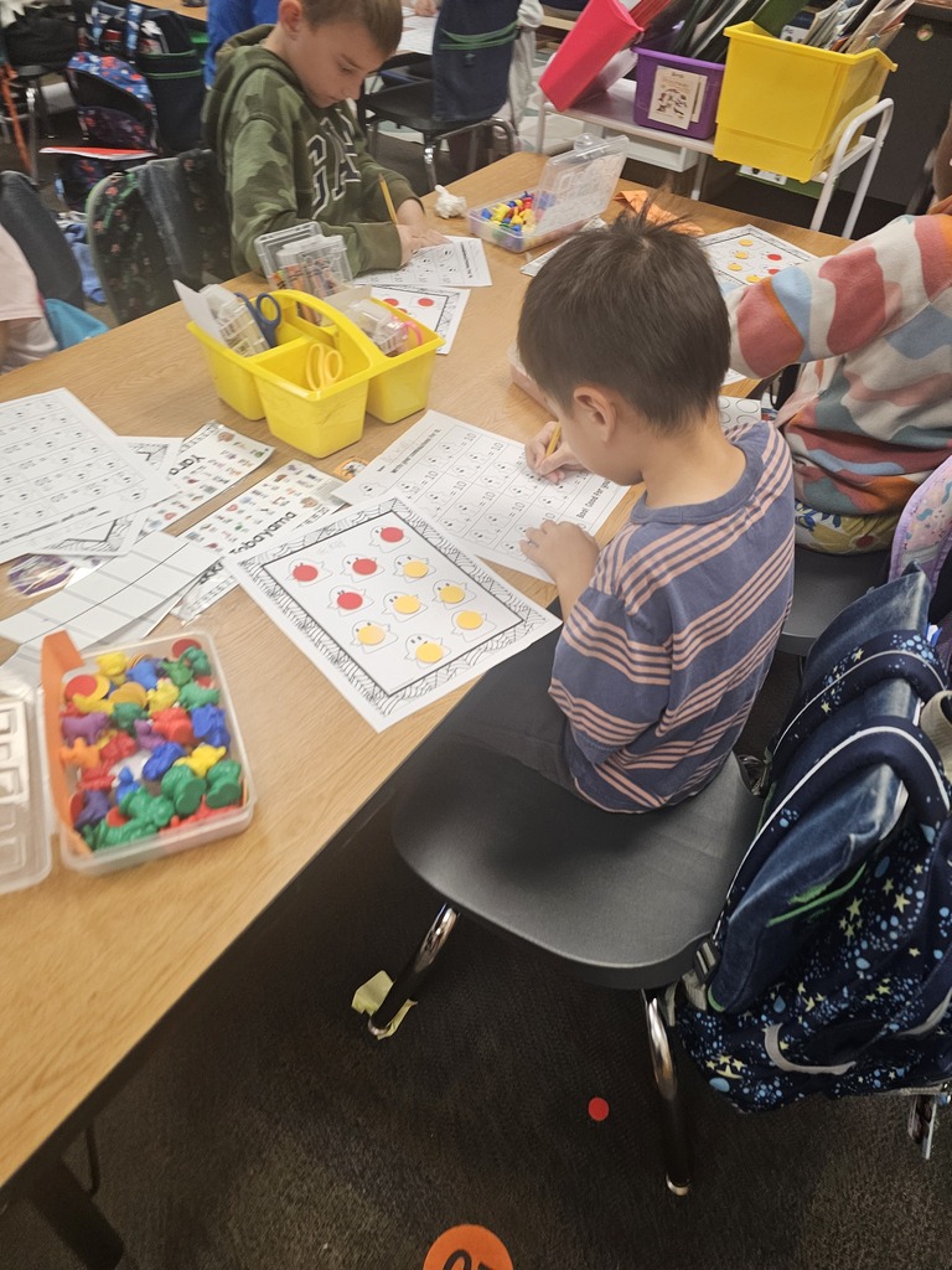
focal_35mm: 23
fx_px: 843
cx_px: 476
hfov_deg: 58.9
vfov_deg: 73.9
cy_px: 635
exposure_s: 1/120
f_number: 1.7
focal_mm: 6.3
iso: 200
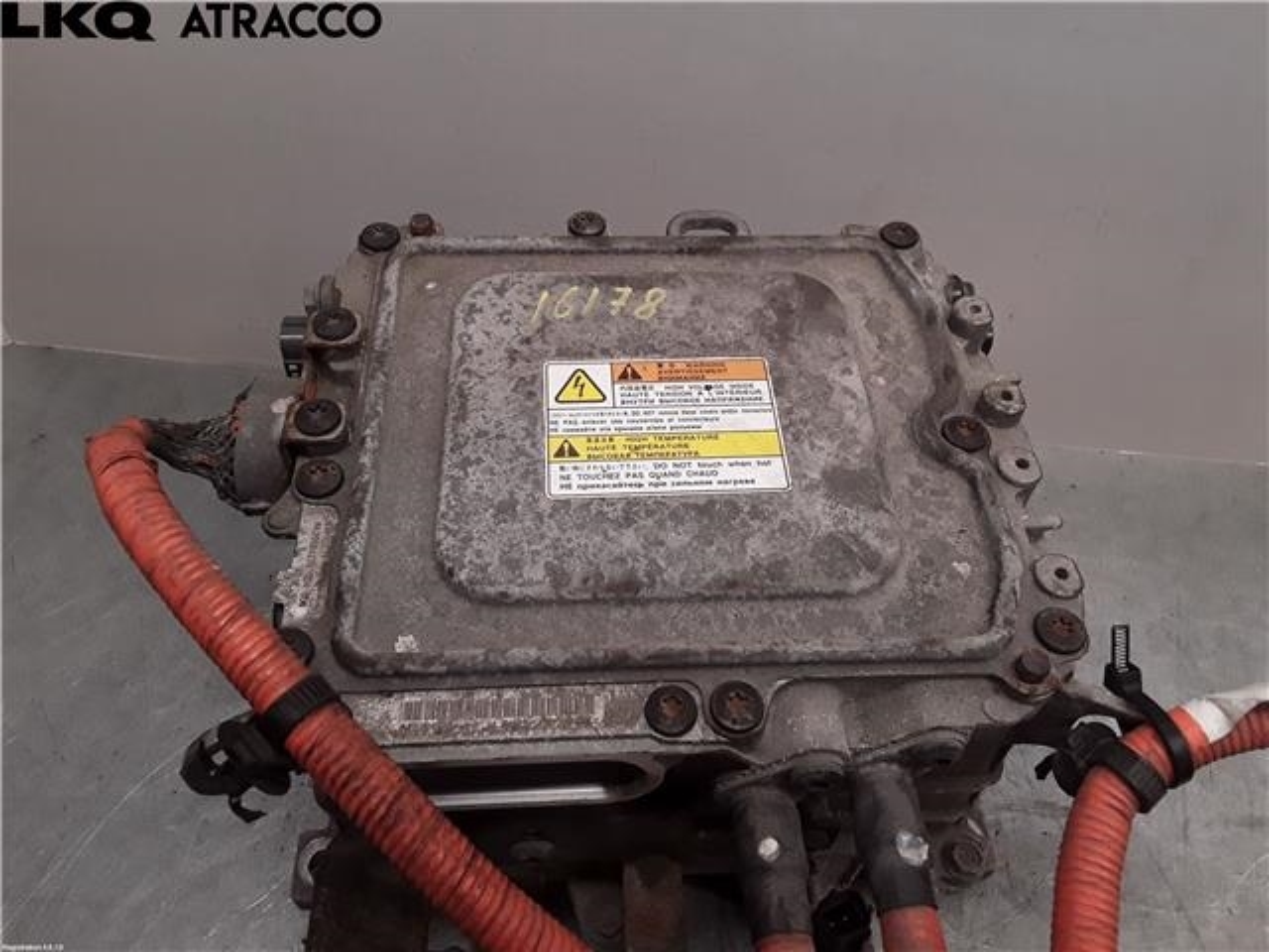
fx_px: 1026
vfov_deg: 49.7
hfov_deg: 63.4
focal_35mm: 28
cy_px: 476
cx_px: 634
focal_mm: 2.91
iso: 100
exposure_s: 1/217
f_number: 1.9
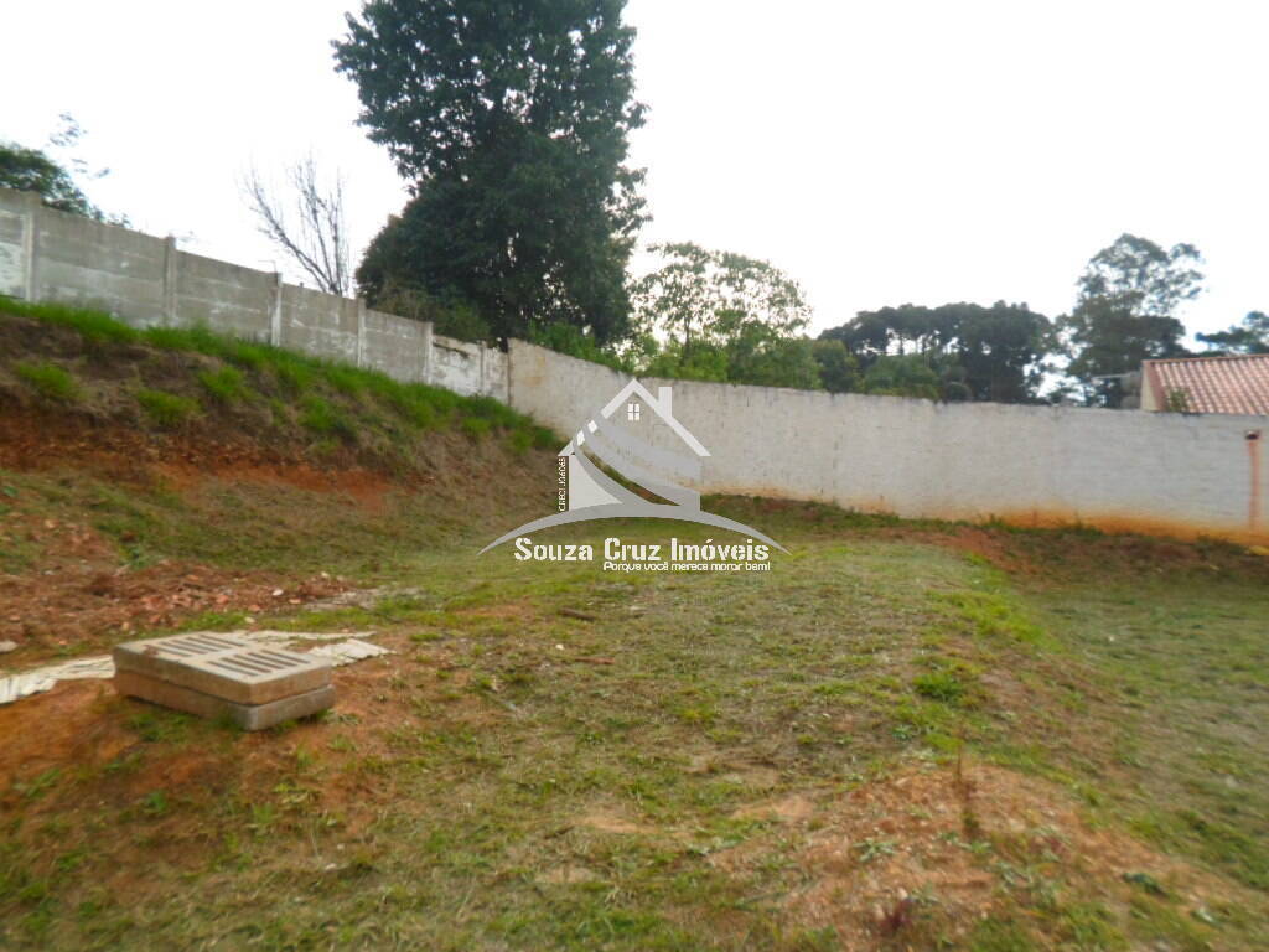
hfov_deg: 69.4
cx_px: 634
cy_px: 476
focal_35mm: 25
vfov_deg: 54.9
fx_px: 916
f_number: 2.5
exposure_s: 1/1000
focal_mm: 4.5
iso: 80
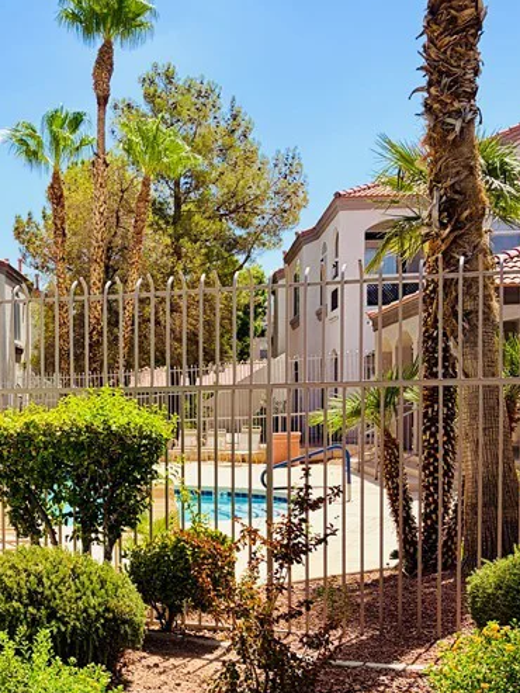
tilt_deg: -3.6
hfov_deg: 26.3
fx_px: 1081
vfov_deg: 35.2
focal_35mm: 54
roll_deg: +1.2
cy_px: 461
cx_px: 67
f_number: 1.6
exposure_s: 1/3831
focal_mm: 5.96
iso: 50
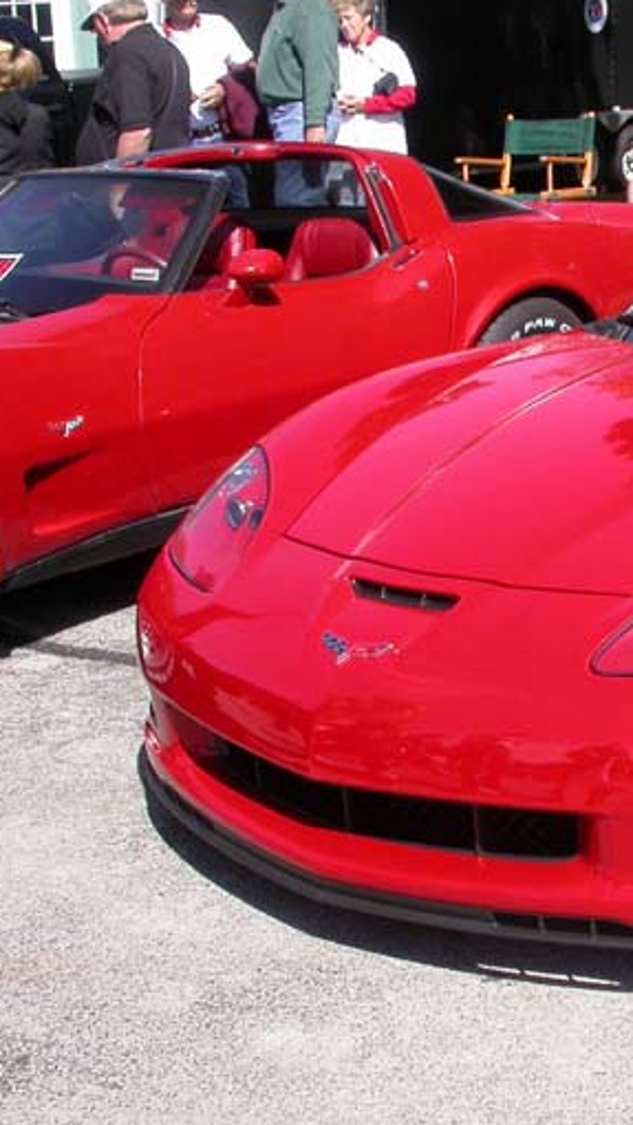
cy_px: 501
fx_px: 1939
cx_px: 796
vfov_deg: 32.3
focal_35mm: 65
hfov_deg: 17.5
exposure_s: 1/276
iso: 100
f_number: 6.7
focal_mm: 7.85
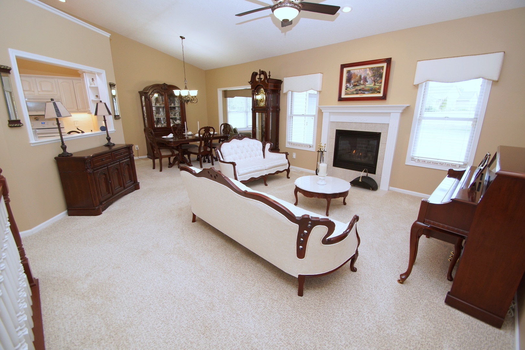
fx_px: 219
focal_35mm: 15
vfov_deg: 77.3
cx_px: 262
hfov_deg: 100.4
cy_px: 175
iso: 320
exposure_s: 1/60
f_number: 4
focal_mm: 10
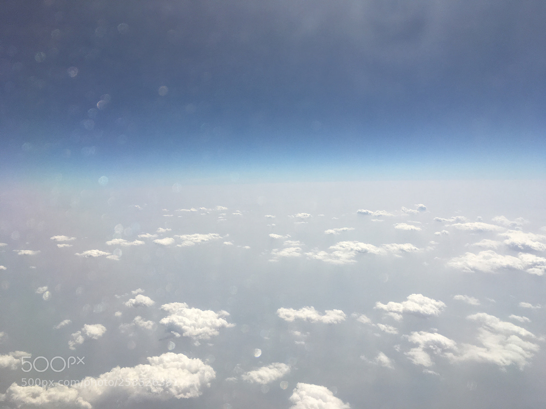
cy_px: 204
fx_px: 457
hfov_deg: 61.7
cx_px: 273
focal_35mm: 29
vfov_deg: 48.2
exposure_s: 1/2653
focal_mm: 4.15
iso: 25
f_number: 2.2
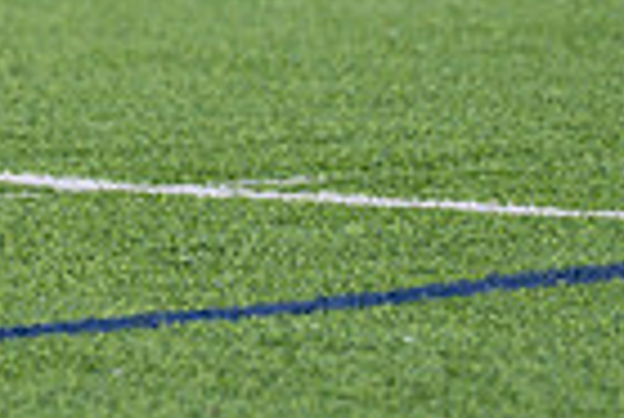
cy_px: -398
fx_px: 19971
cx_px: -573
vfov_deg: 1.2
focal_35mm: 1151
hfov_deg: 1.8
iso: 500
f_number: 2.8
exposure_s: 1/1600
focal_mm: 200
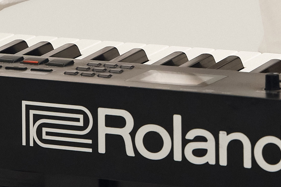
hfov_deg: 6.2
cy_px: -231
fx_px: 2567
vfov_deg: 4.1
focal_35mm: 329
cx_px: 328
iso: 1250
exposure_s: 1/200
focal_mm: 60
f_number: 5
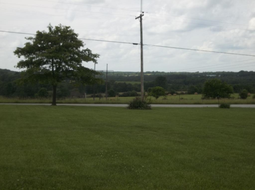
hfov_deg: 30.8
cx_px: 128
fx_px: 463
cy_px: 95
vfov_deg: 23.2
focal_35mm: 63
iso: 80
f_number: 5.6
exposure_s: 1/500
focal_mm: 11.2
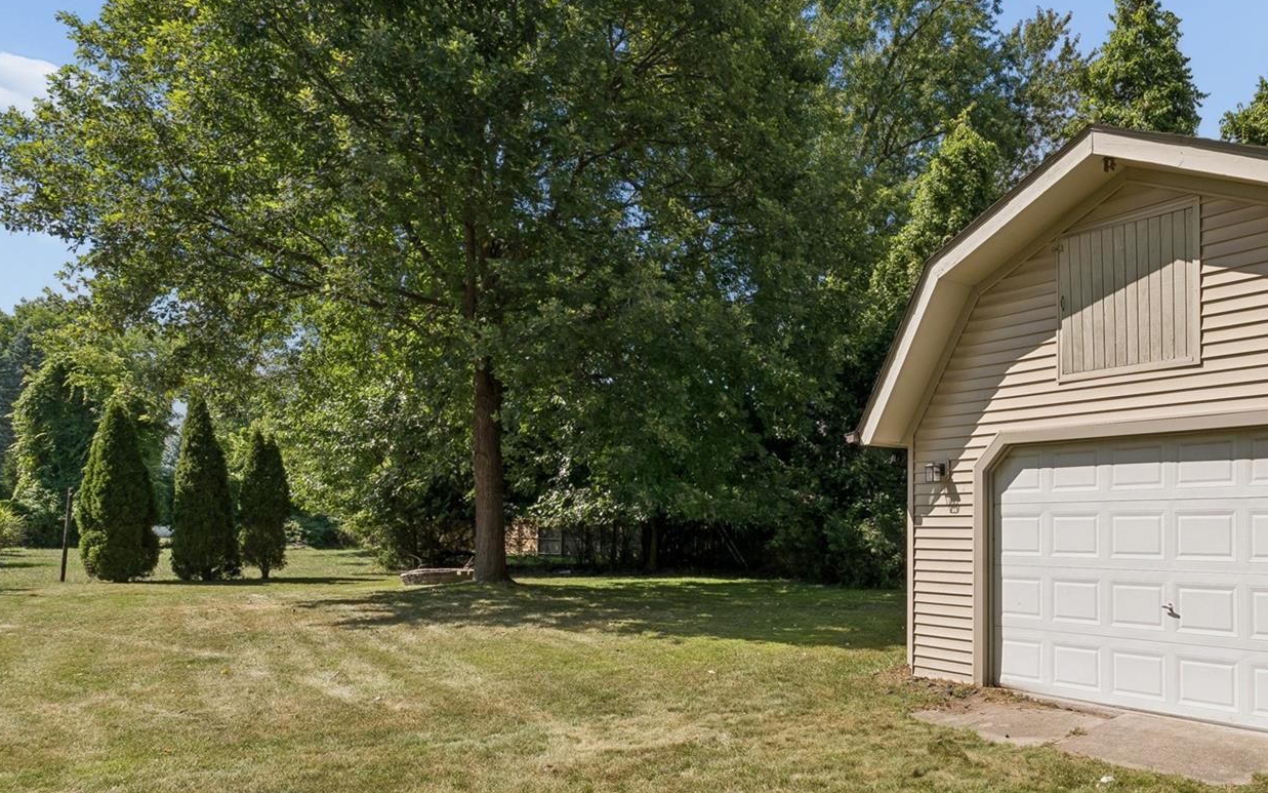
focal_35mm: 27
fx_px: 933
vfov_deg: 45.5
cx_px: 946
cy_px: 511
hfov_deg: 64.4
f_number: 13
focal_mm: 16
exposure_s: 1/160
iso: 200
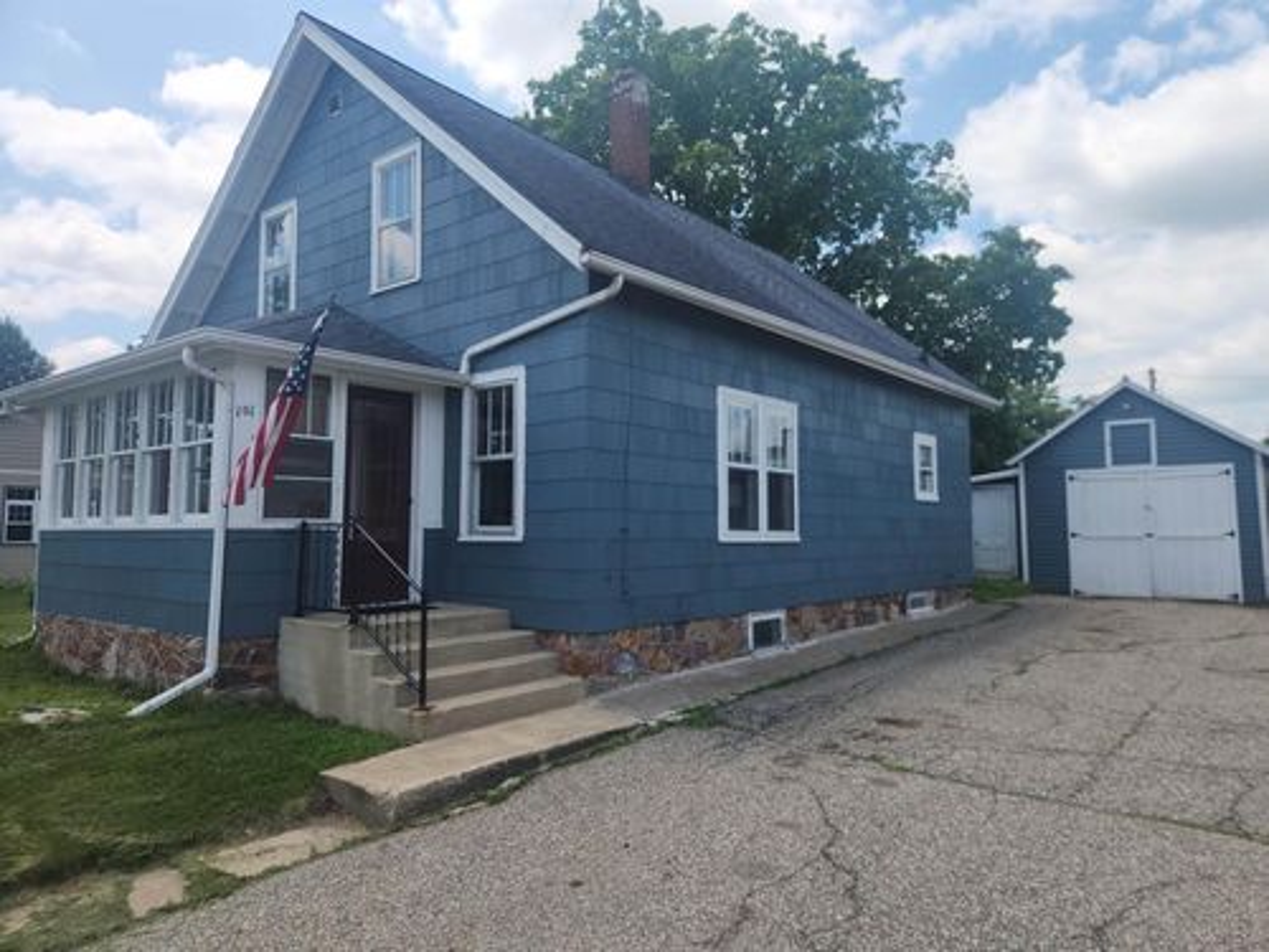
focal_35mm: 23
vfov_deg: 58.9
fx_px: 843
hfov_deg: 73.9
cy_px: 476
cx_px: 634
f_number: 1.8
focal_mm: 5.4
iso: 20
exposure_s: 1/1606
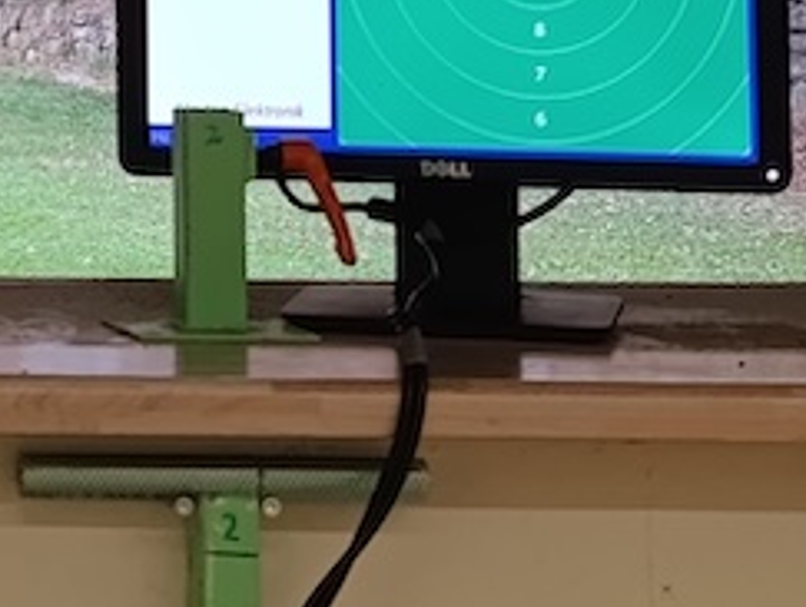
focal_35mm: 189
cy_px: -522
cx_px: -547
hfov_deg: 10.0
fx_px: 4407
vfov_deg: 7.6
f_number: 1.65
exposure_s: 1/100
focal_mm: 6.11
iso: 728
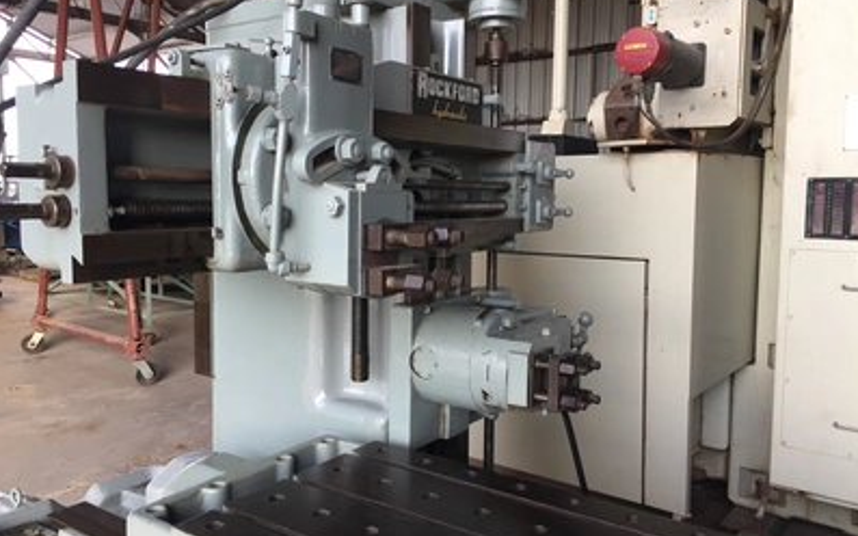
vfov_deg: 40.6
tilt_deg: -5.7
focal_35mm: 31
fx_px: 725
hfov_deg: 61.2
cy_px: 262
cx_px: 430
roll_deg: -1.7
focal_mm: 4.15
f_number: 2.2
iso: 32
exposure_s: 1/60
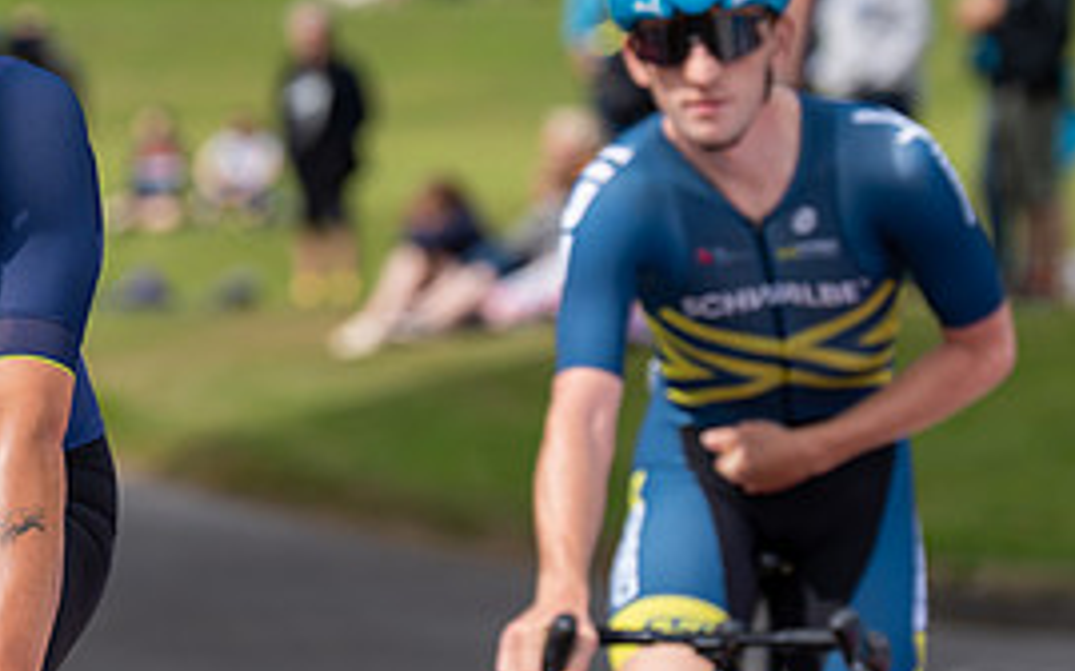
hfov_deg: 7.1
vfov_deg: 4.4
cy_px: 190
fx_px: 8641
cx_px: 4
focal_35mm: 295
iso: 100
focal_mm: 134
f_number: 3.5
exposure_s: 1/800
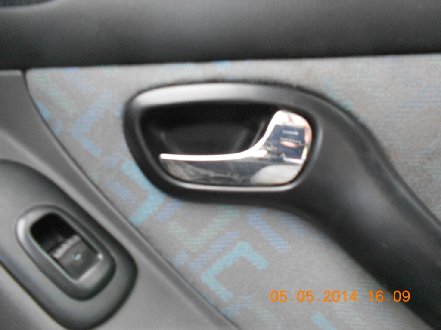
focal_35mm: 26
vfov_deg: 53.1
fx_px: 331
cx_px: 220
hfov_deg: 67.3
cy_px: 165
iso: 400
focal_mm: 4.6
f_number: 3.2
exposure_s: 1/25
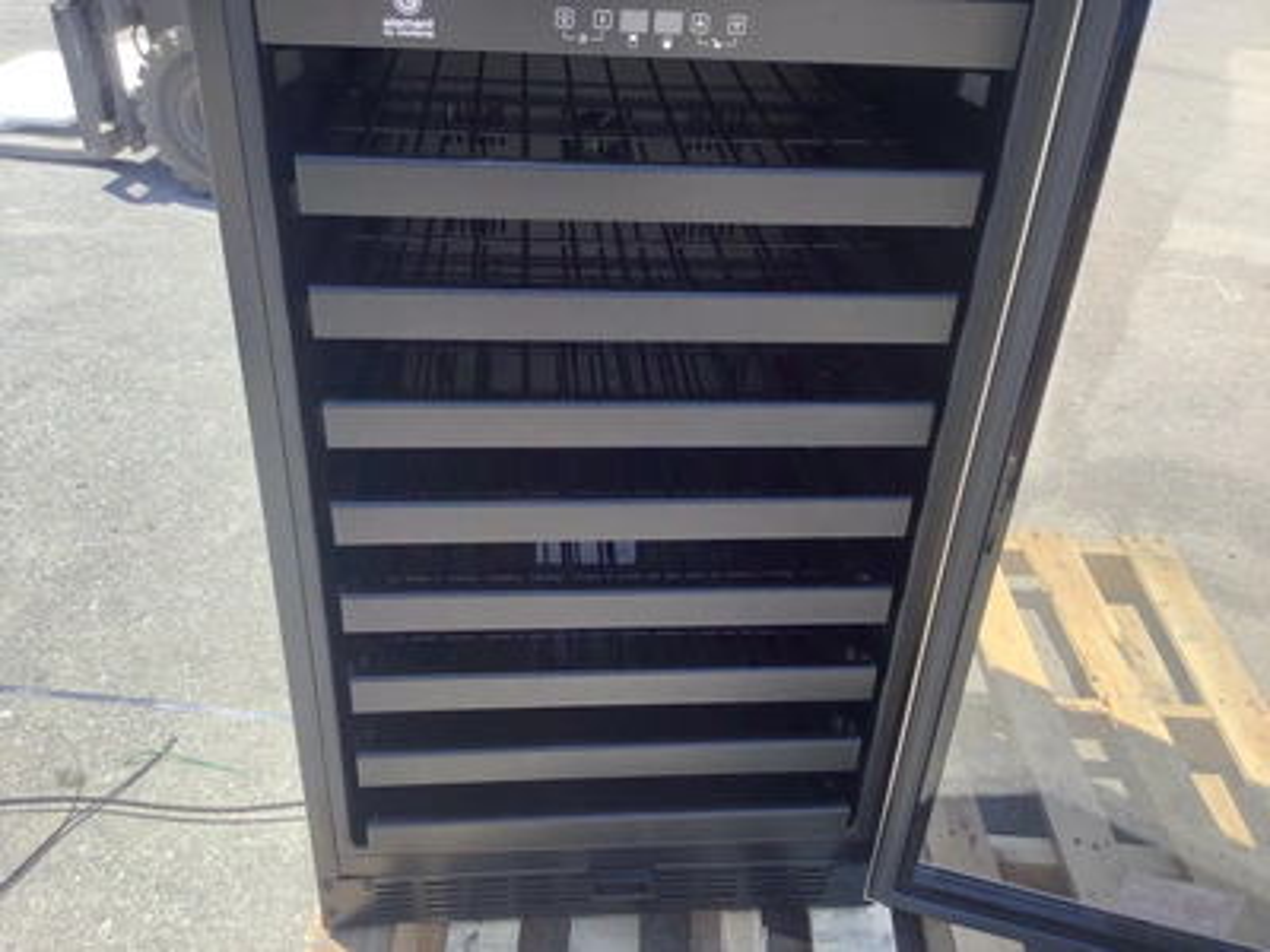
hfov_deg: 58.4
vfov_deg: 45.4
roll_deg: -0.8
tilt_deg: -31.4
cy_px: 476
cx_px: 635
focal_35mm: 31
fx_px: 1137
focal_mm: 3.3
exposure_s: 1/297
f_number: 2.4
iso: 25
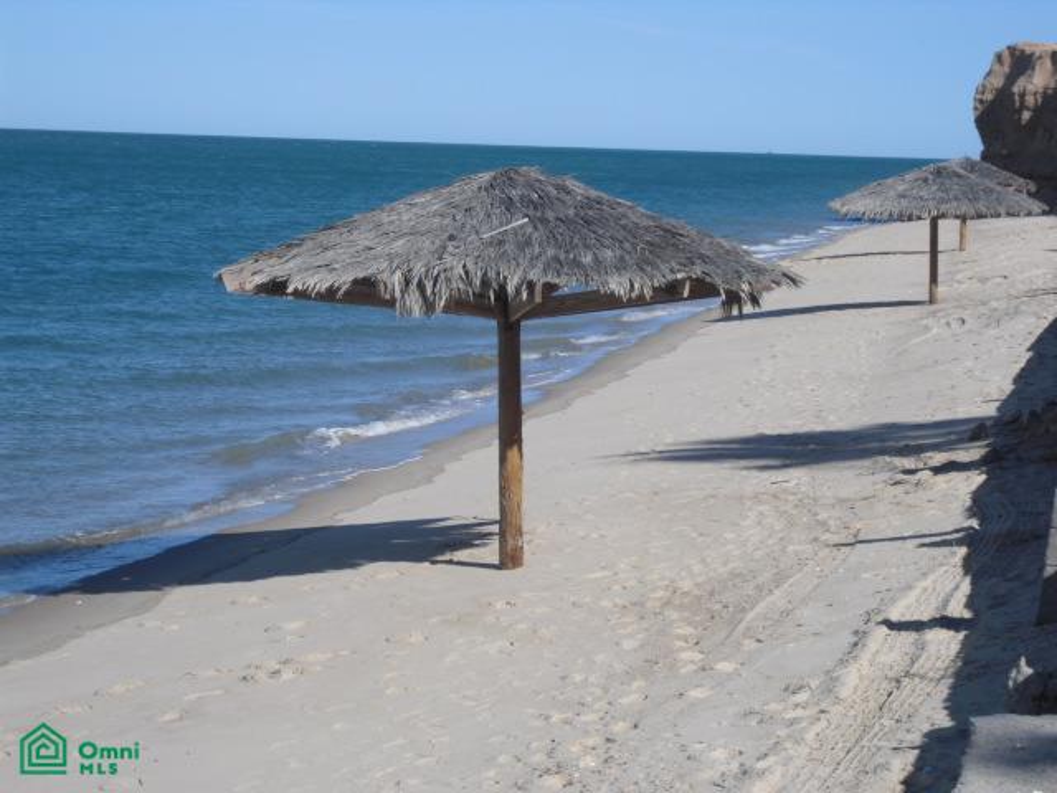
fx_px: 3267
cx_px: 528
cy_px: 396
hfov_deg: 18.4
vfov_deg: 13.8
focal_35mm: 107
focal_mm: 18.9
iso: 64
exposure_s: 1/80
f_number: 14.1
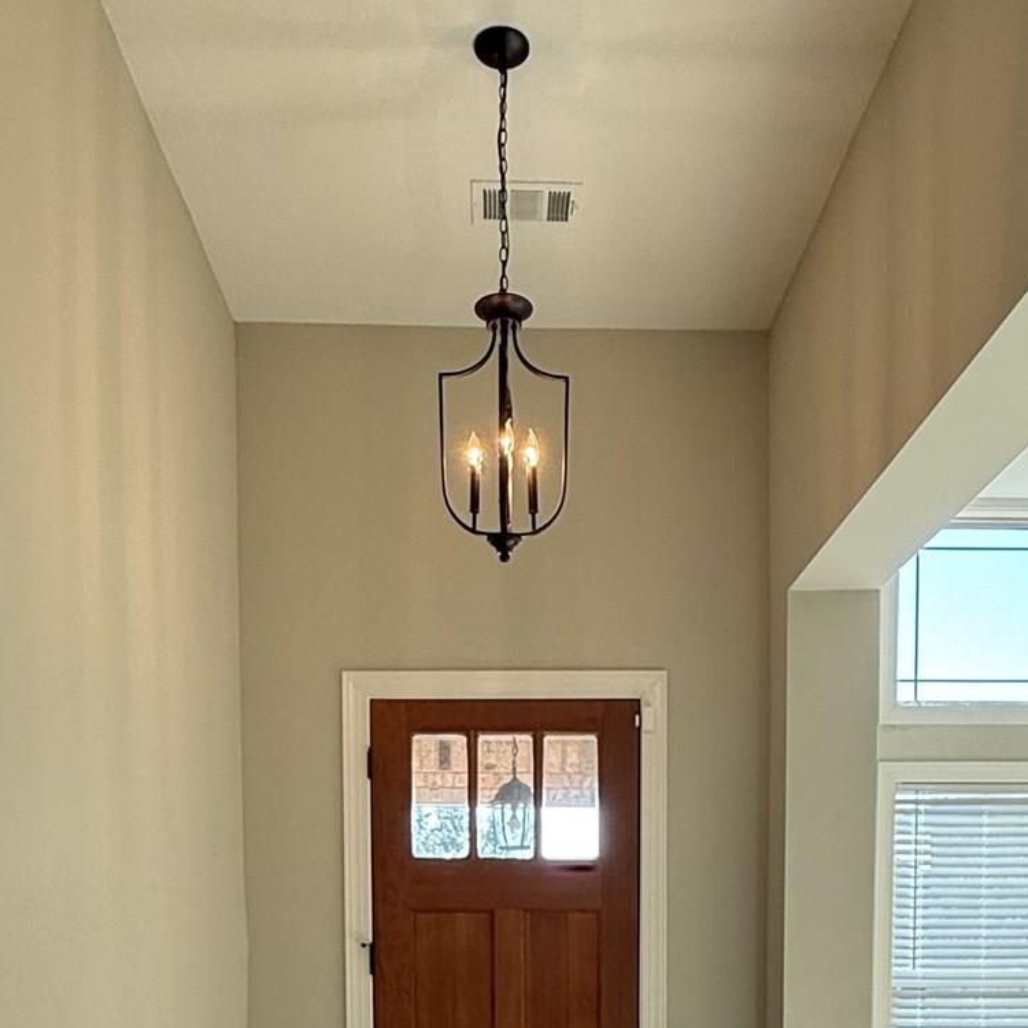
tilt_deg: -4.2
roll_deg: -0.7
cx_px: 552
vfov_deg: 38.2
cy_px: 1062
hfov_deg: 43.8
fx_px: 1277
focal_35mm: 38
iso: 64
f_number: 2.2
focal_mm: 2.22
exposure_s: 1/138
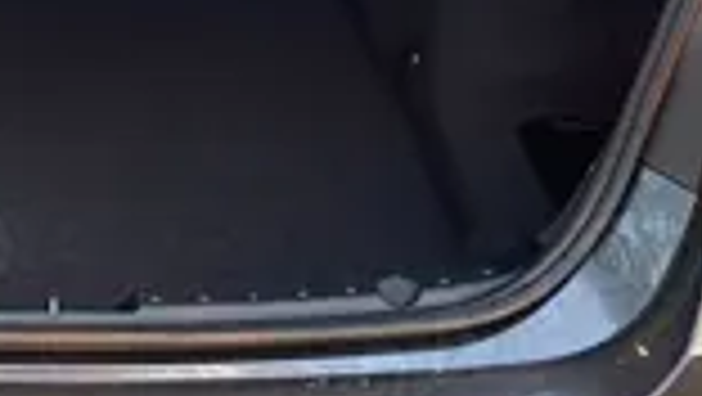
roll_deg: -0.1
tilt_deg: -18.6
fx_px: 2030
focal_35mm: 109
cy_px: -216
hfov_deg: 19.2
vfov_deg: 10.7
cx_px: 40
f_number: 1.8
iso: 160
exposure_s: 1/60
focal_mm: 4.25
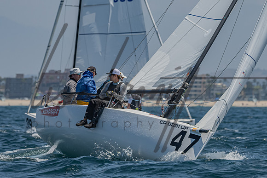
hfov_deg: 4.7
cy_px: 20
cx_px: 143
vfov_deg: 3.1
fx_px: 3256
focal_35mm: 439
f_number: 6.3
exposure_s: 1/2500
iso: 400
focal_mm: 230
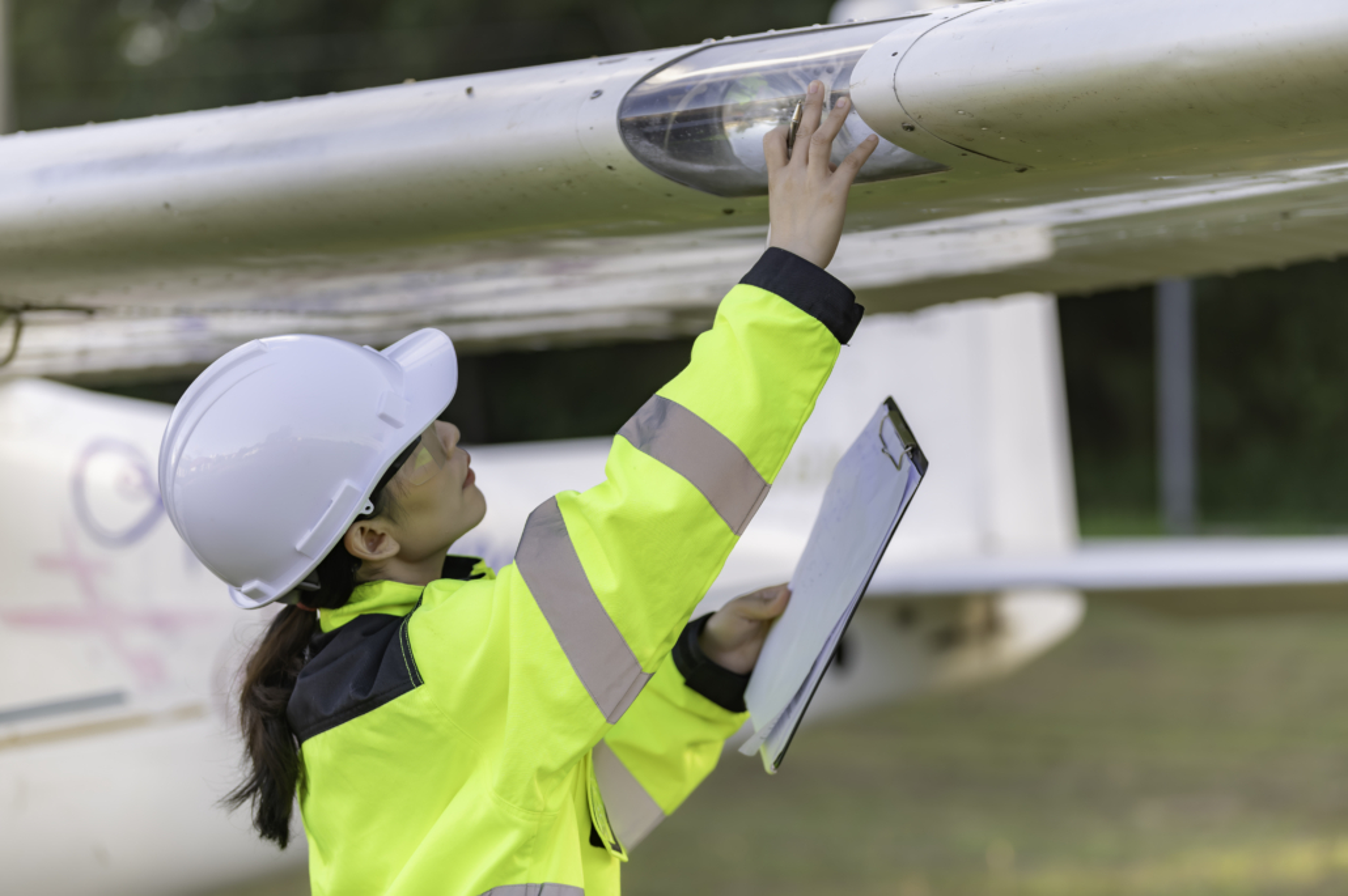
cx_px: 674
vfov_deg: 12.4
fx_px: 4115
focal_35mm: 110
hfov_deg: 18.6
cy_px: 448
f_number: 2.8
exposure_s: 1/250
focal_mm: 110
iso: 100
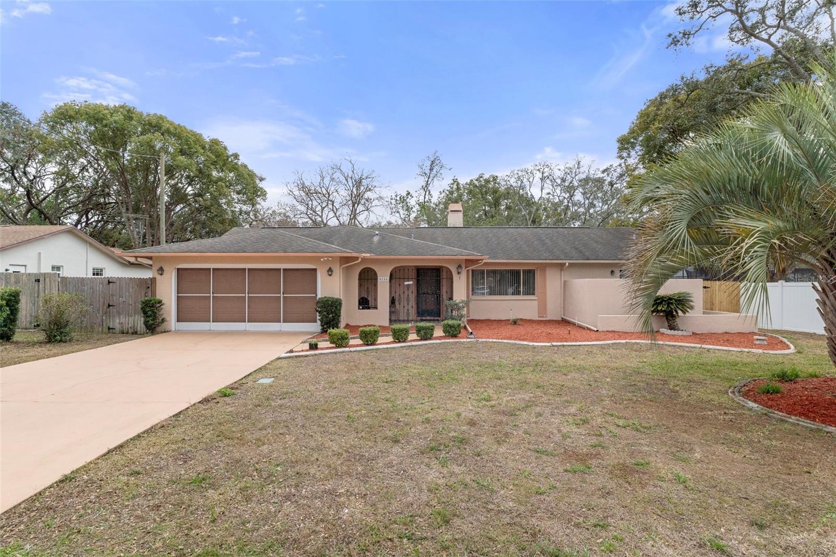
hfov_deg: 90.0
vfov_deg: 67.4
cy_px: 278
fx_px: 418
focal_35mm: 18
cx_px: 418
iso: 320
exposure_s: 1/320
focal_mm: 12
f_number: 8
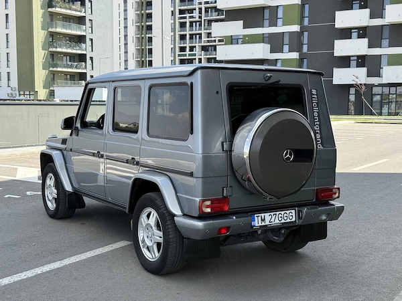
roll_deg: -0.1
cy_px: 150
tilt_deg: -4.3
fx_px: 557
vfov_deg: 30.3
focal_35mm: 48
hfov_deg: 39.7
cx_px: 201
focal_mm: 6.76
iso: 80
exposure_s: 1/1456
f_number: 1.78
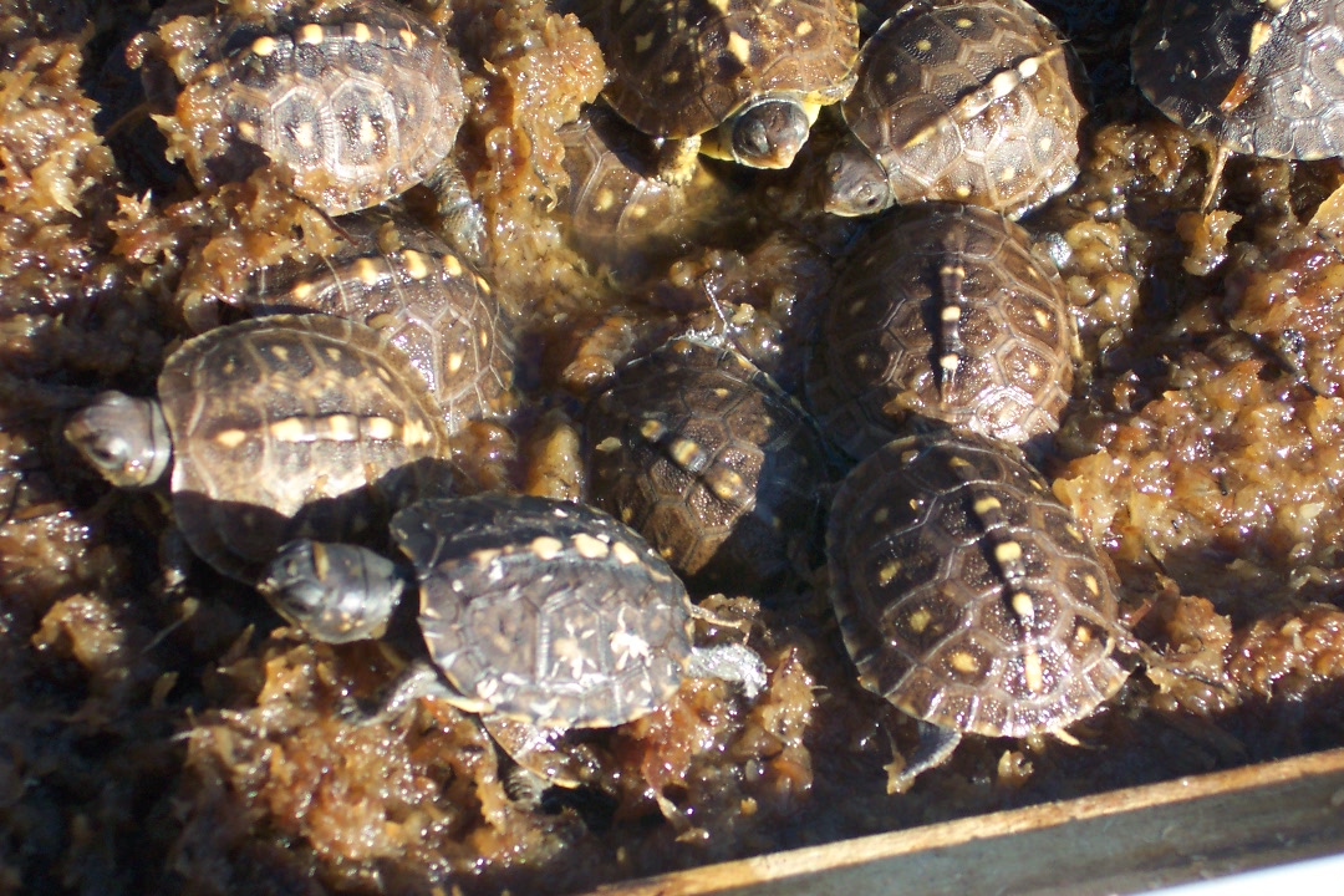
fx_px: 4256
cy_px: 448
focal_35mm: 114
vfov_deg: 12.0
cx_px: 672
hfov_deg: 17.9
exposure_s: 1/250
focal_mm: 24
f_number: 4.8
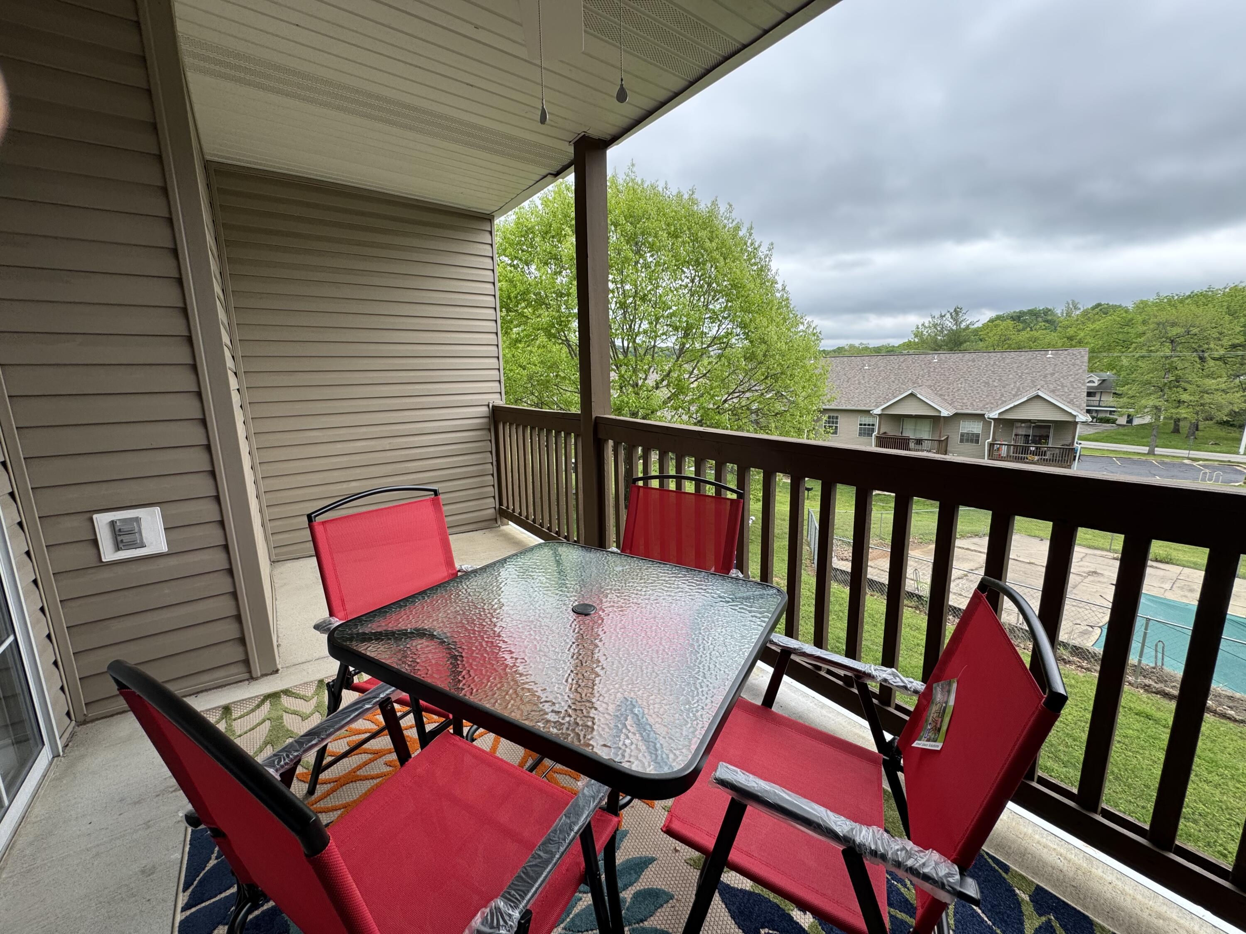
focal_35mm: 14
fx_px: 504
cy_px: 467
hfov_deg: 102.1
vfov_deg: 85.7
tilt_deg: -11.3
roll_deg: +0.5
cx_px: 623
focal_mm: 2.22
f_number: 2.2
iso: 40
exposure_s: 1/464
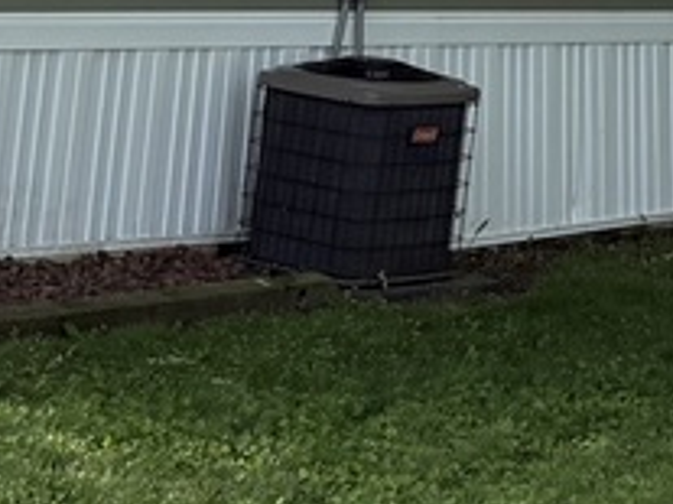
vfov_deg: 8.2
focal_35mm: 167
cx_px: 832
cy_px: -712
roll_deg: -4.3
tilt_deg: +9.4
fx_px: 3245
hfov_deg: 11.6
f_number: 1.78
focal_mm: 6.76
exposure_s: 1/1855
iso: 100
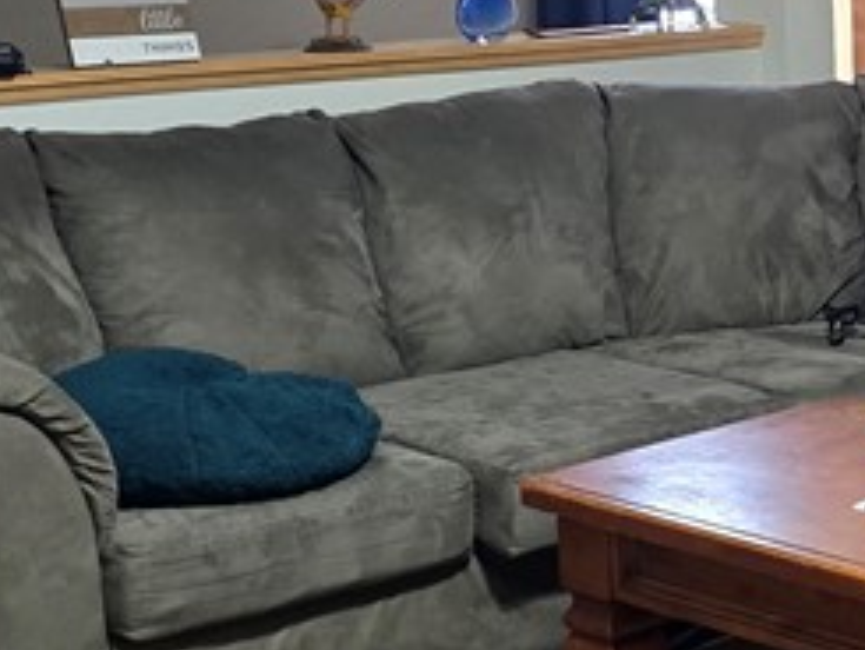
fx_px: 2400
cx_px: 1084
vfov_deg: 15.4
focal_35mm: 96
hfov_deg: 19.1
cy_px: 321
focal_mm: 6.3
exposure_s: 1/60
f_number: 1.7
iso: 800
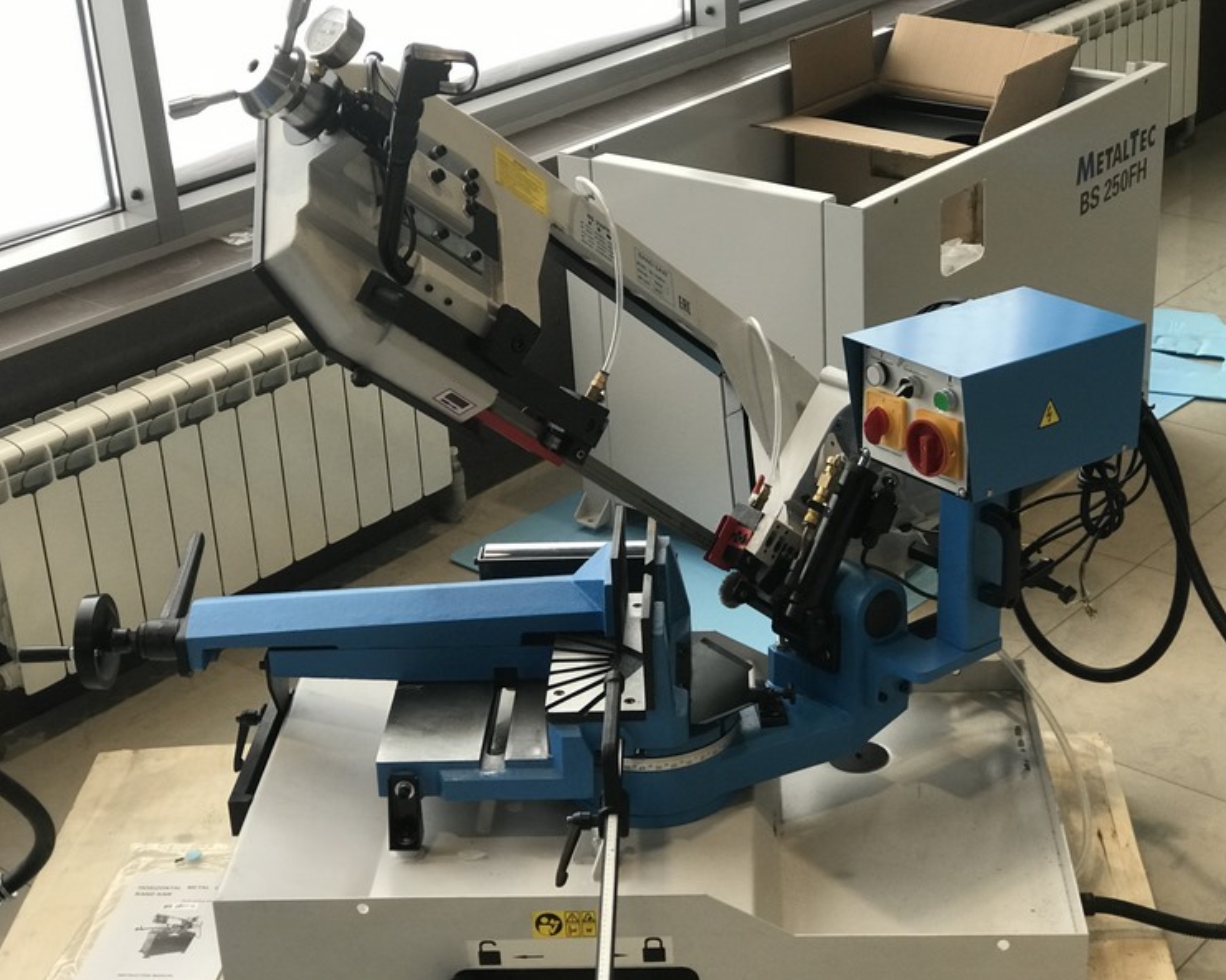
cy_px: 491
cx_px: 636
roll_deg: +2.7
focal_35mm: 60
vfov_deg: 25.4
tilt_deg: -24.4
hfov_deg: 31.5
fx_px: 2176
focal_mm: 6.6
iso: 80
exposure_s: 1/50
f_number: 2.8
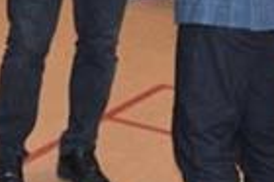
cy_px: -151
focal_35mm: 160
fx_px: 1219
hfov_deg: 12.6
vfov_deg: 8.2
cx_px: -37
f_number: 3.8
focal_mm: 23
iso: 900
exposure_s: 1/60
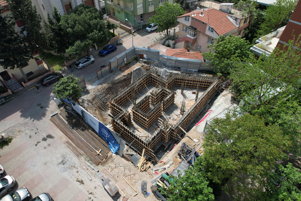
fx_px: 184
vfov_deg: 57.2
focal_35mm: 22
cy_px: 100
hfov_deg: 78.6
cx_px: 150
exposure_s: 1/2000
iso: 110
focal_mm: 8.38
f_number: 2.8
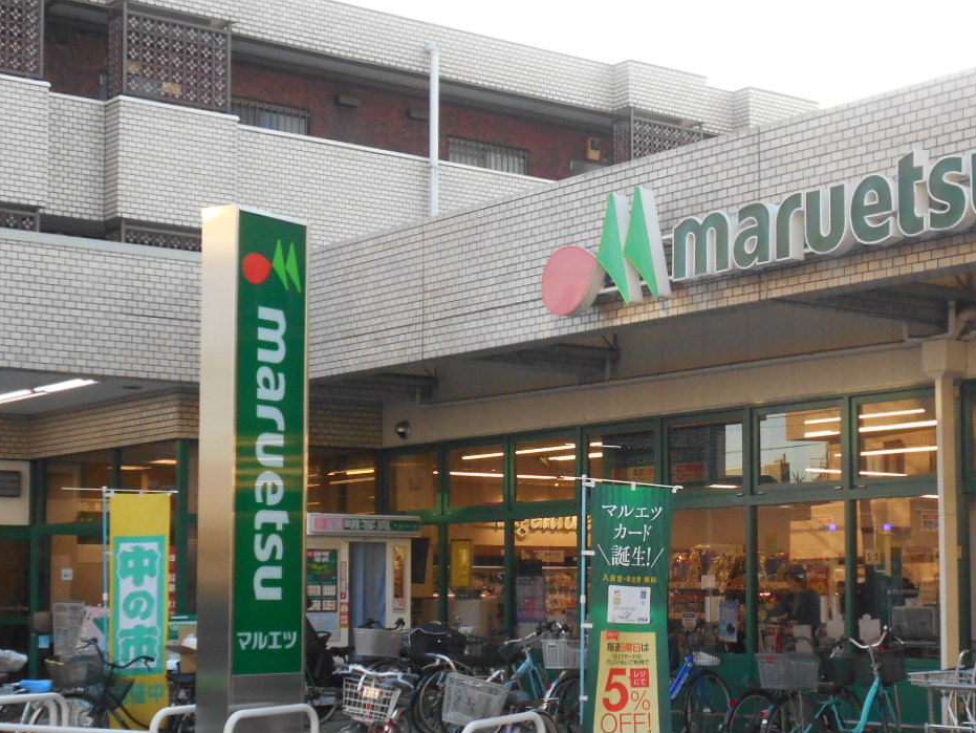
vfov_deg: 21.9
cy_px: 494
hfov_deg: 28.7
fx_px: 1890
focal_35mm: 67
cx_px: 659
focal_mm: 6.7
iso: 220
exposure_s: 1/250
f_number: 3.9
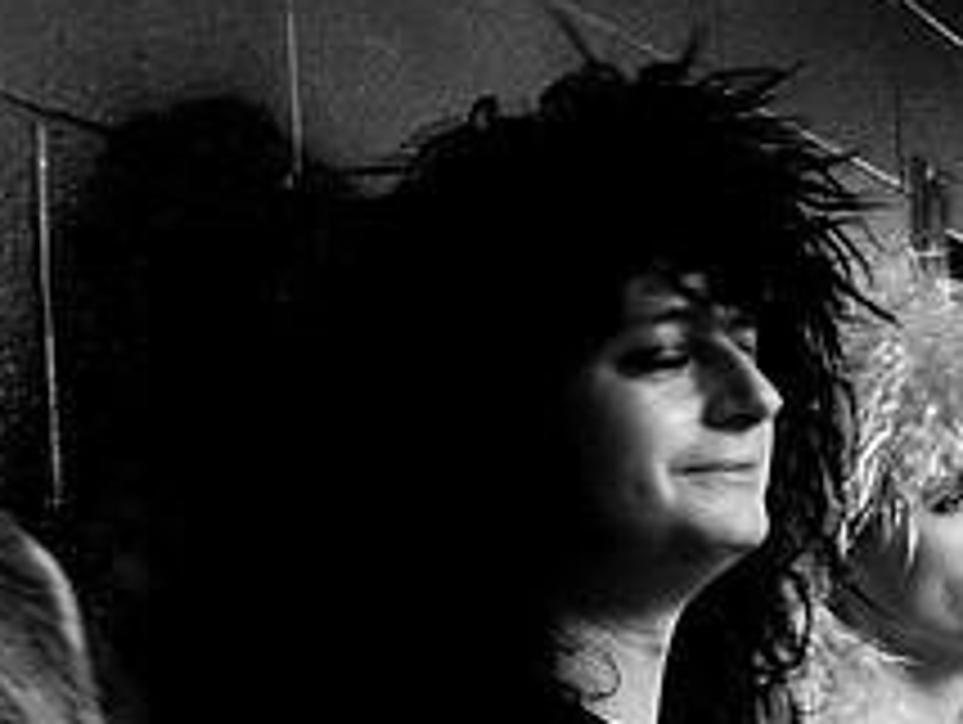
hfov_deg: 24.2
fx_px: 2172
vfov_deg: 18.3
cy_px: 771
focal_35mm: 78
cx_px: 878
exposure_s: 1/40
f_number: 2.8
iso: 800
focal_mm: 20
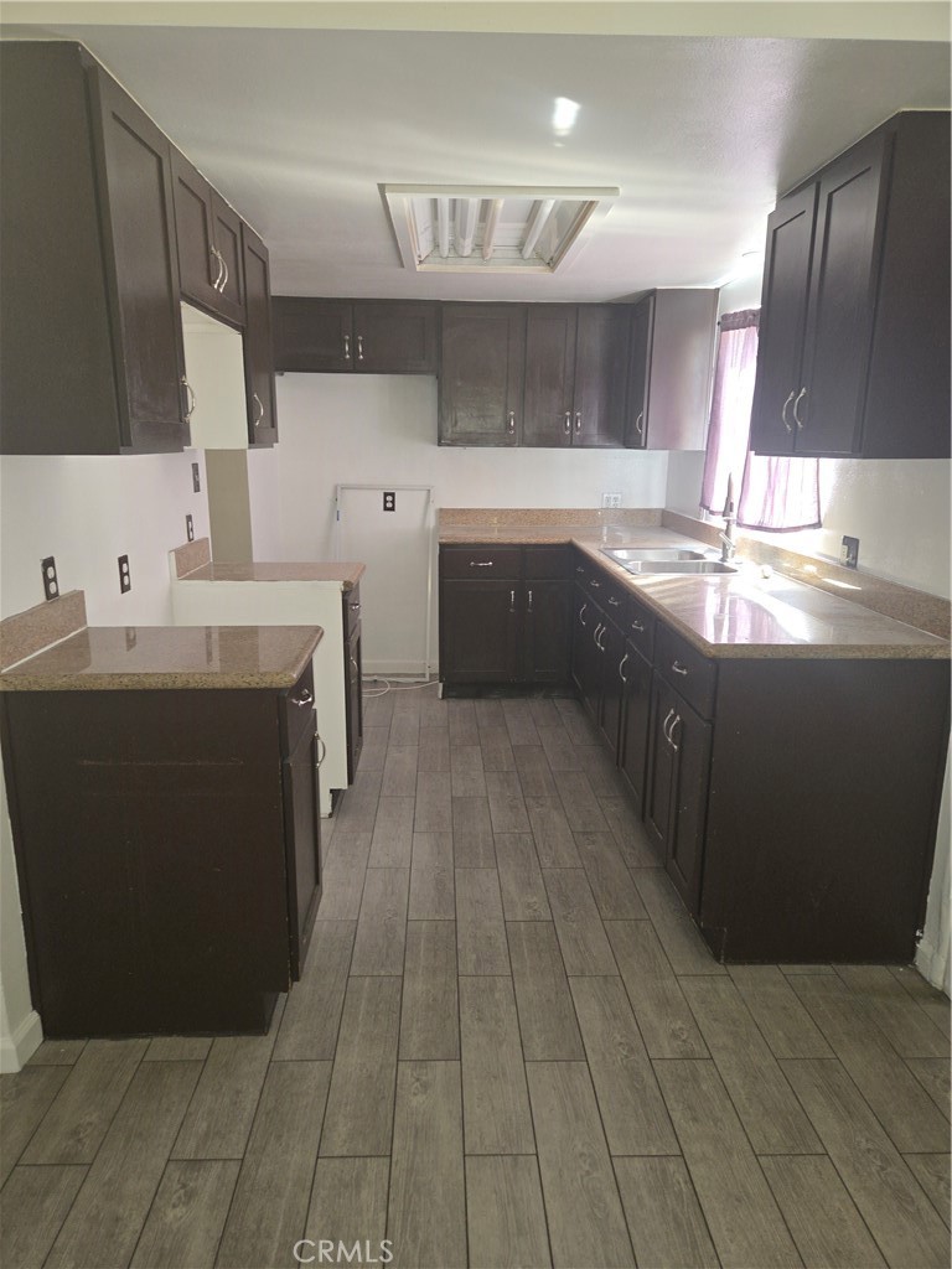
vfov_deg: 73.9
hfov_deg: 58.9
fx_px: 843
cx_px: 476
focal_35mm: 23
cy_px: 634
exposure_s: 1/24
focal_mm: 5.4
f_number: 1.8
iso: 100
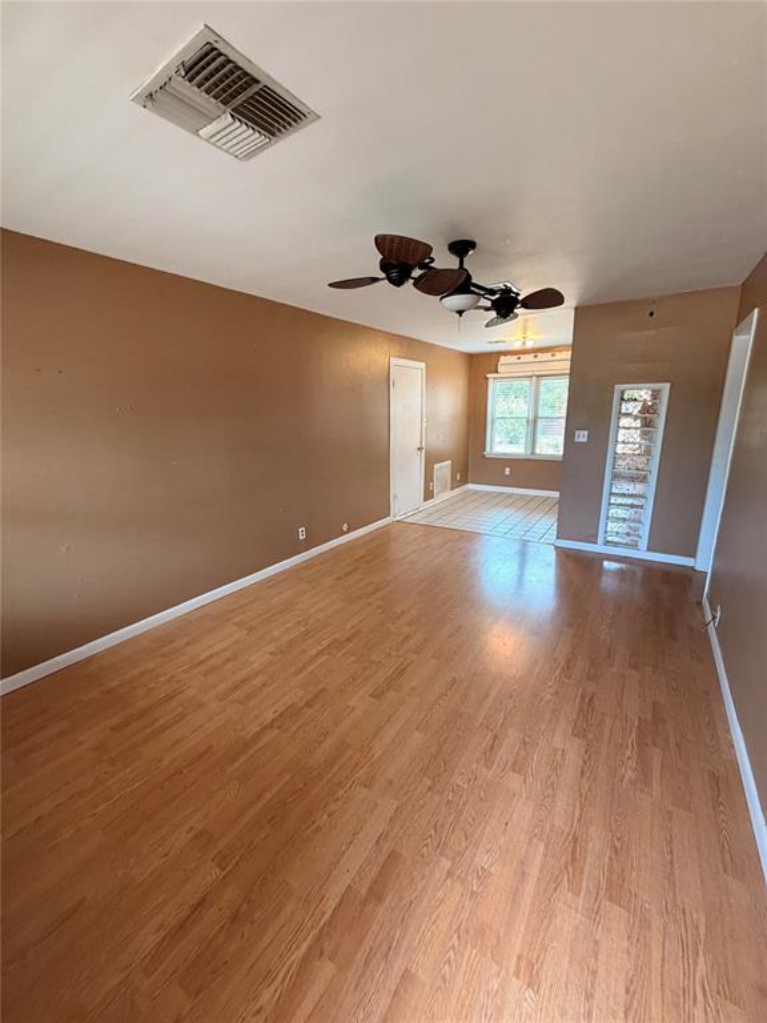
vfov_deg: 102.1
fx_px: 414
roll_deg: +1.5
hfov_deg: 85.7
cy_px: 512
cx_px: 384
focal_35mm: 14
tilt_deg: -14.3
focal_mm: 2.22
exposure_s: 1/73
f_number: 2.2
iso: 320
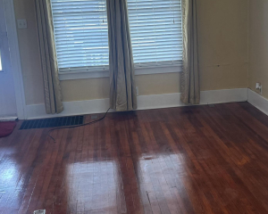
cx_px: 148
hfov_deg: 36.0
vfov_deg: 29.0
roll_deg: +2.5
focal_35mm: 52
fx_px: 412
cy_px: 81
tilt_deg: -12.0
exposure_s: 1/95
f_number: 1.78
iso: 200
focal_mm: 6.76
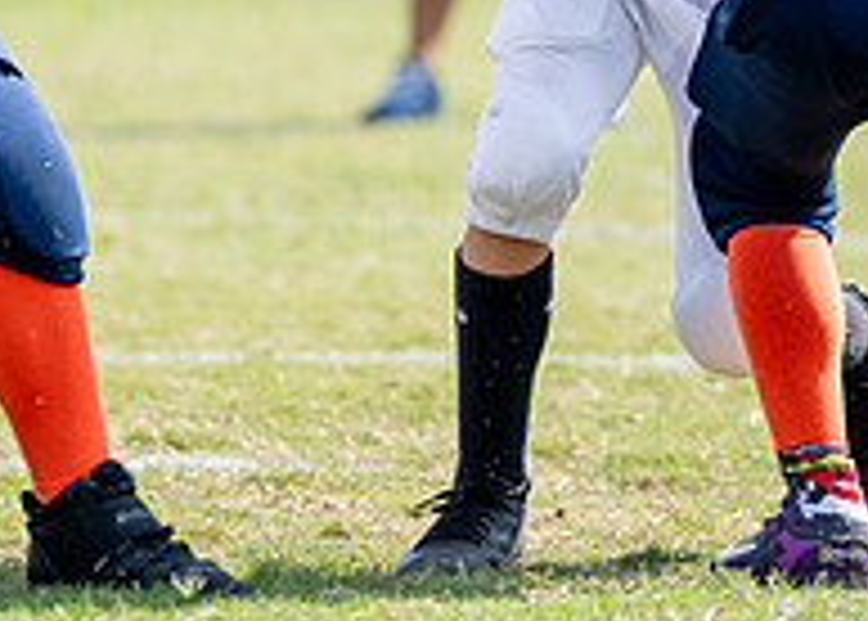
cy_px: -372
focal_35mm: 500
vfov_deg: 2.9
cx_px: 719
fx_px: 12330
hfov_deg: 4.0
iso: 160
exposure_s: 1/2500
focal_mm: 118
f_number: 2.8
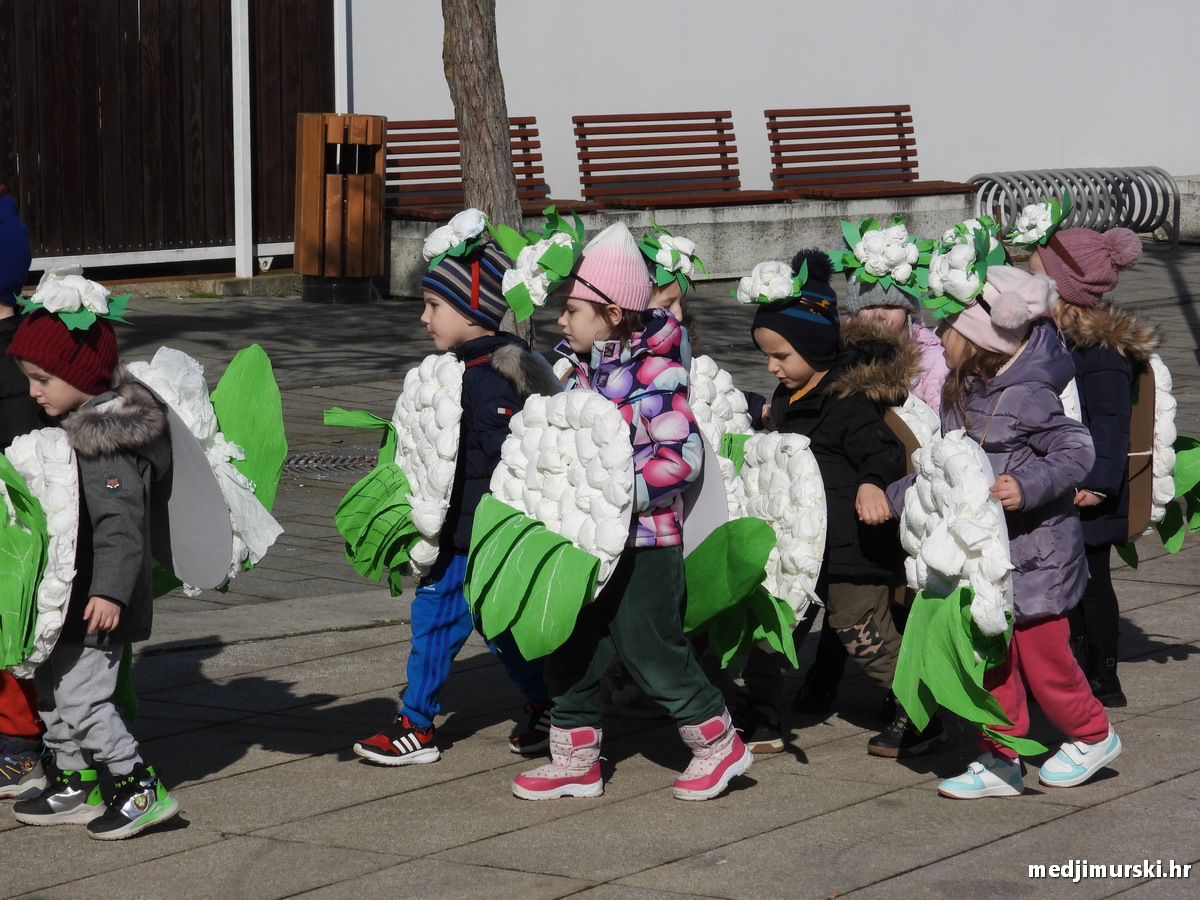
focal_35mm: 115
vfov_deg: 12.9
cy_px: 450
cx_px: 600
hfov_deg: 17.1
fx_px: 3987
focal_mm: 20.7
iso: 100
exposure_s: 1/2000
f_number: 4.5
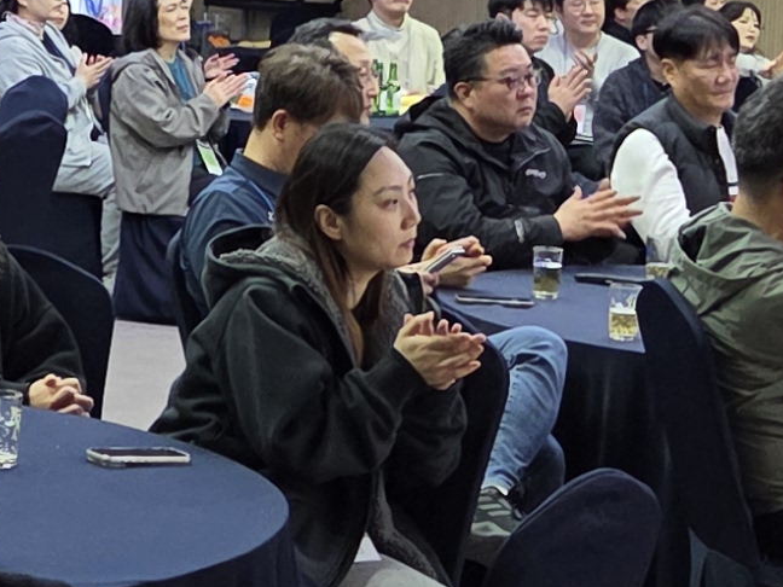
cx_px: -37
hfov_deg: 13.7
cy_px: 132
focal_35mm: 142
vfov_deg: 10.4
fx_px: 3212
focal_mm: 5.4
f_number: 1.8
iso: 320
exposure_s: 1/120
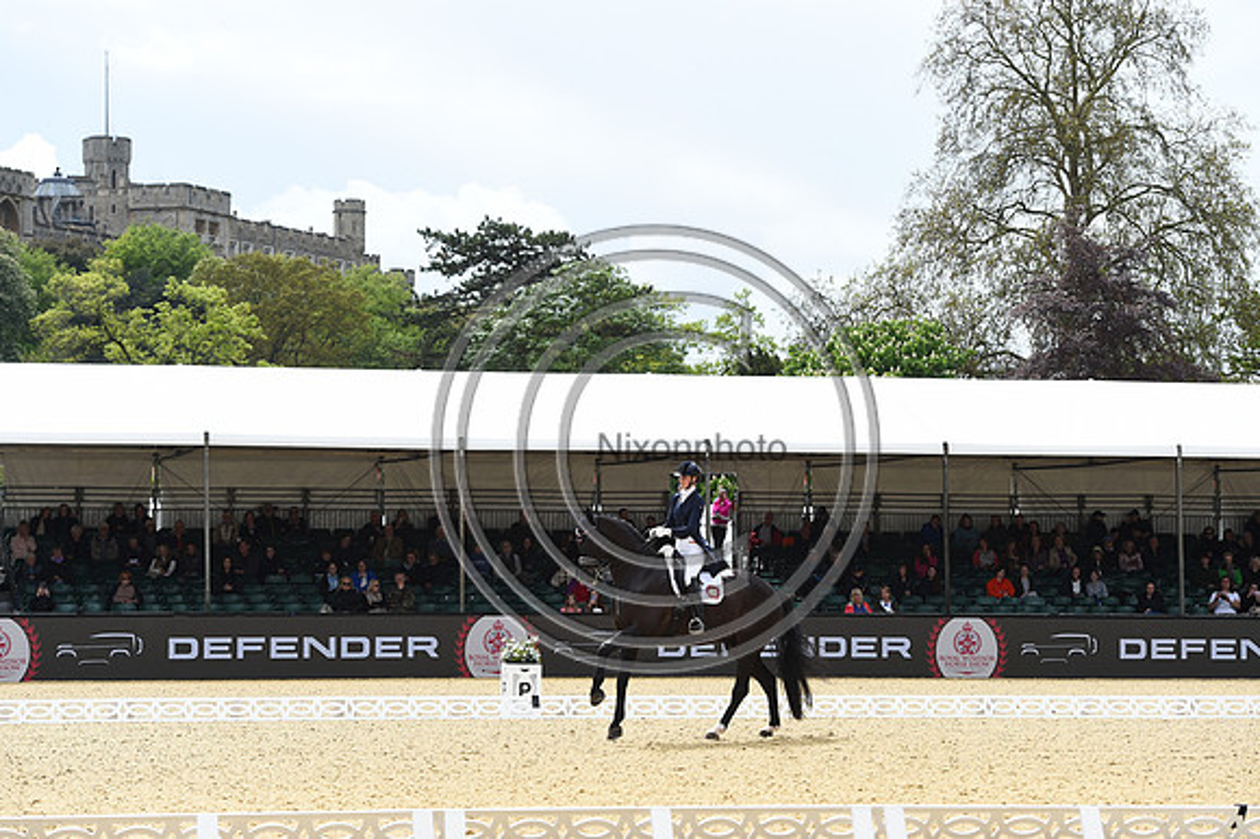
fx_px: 3568
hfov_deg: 20.0
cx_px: 630
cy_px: 420
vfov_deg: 13.4
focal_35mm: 102
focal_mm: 102
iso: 220
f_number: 5
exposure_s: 1/1250
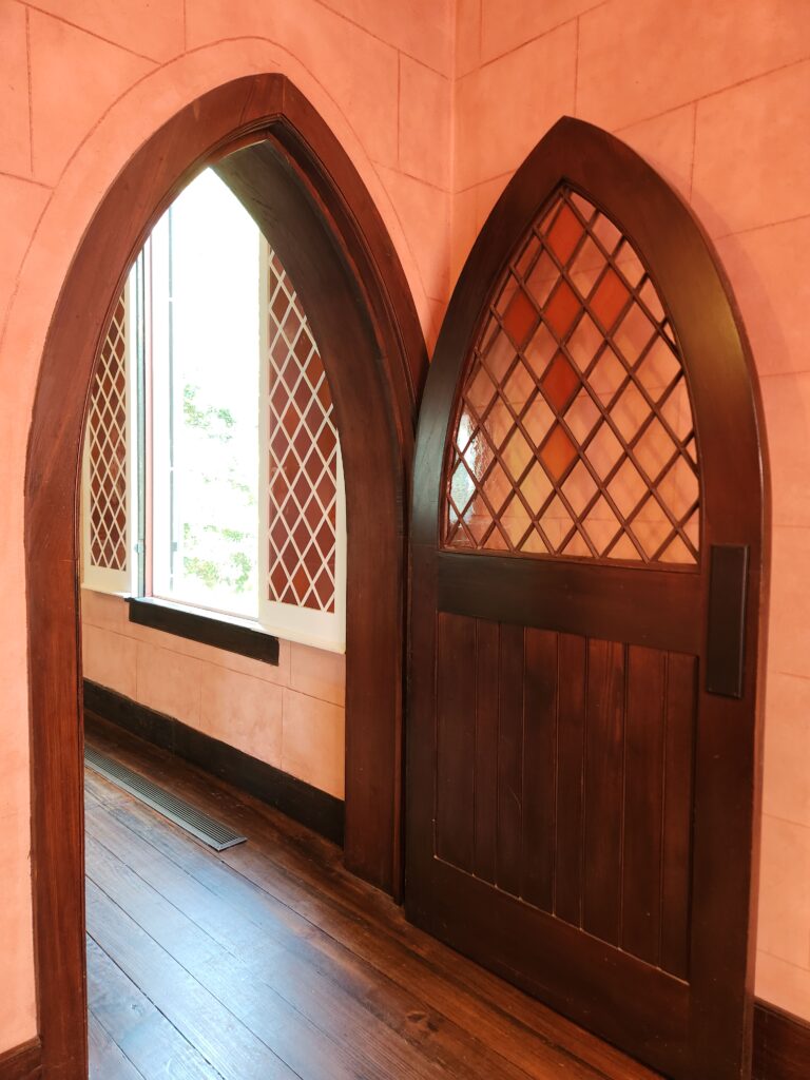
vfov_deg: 73.9
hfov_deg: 58.9
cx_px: 405
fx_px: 718
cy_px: 540
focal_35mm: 23
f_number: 1.8
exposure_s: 1/40
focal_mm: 5.4
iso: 200
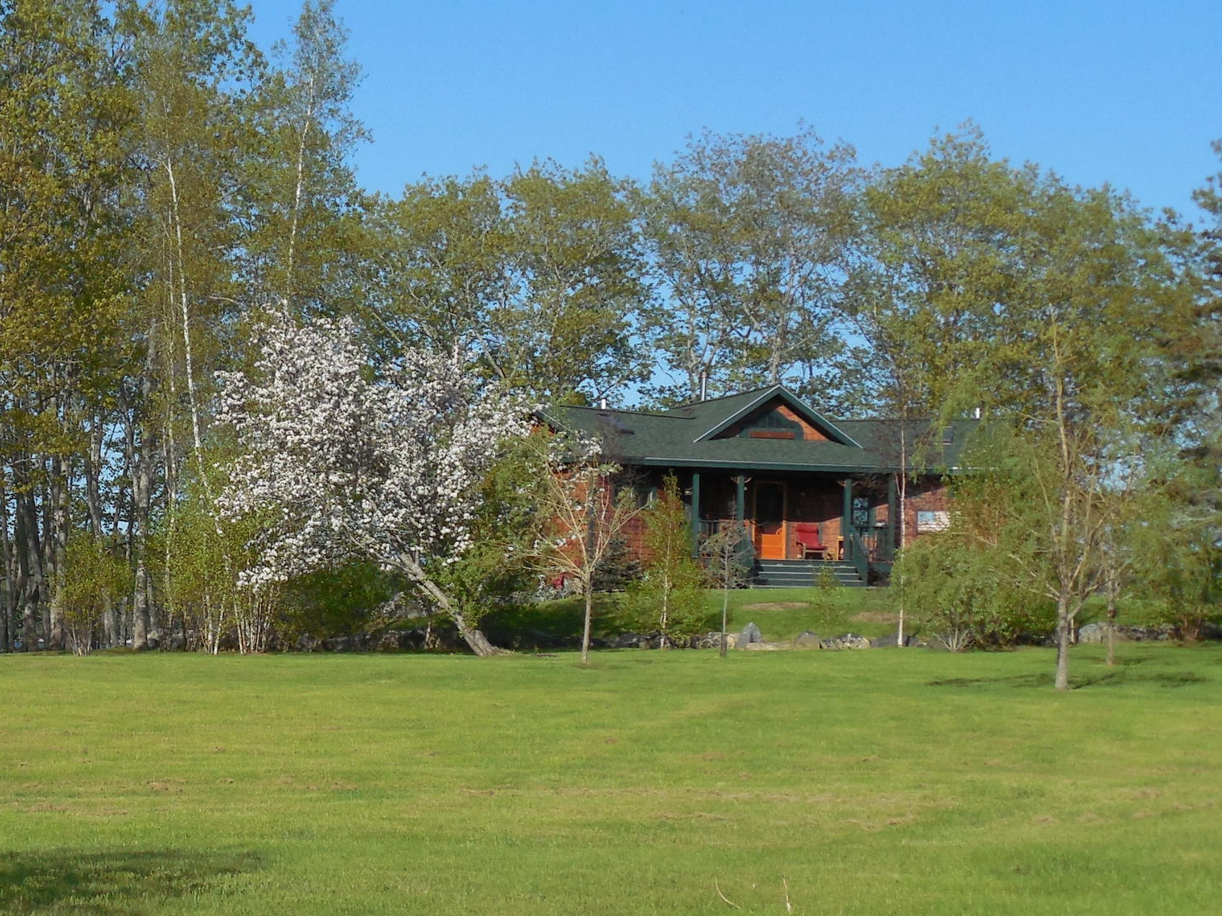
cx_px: 192
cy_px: 686
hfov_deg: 23.9
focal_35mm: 80
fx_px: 2824
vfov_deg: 18.3
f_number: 3.8
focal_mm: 7
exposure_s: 1/1250
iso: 125
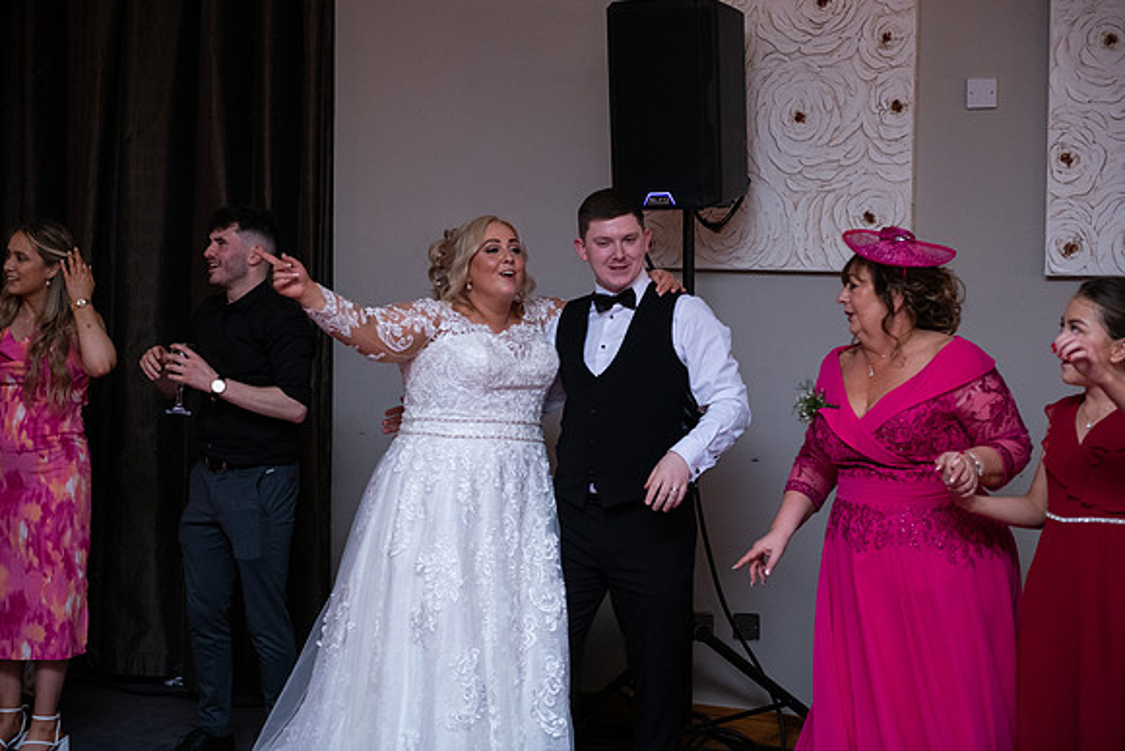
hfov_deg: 28.8
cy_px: 376
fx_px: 2188
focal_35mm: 70
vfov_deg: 19.5
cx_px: 562
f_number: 3.5
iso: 1250
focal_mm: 70
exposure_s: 1/160
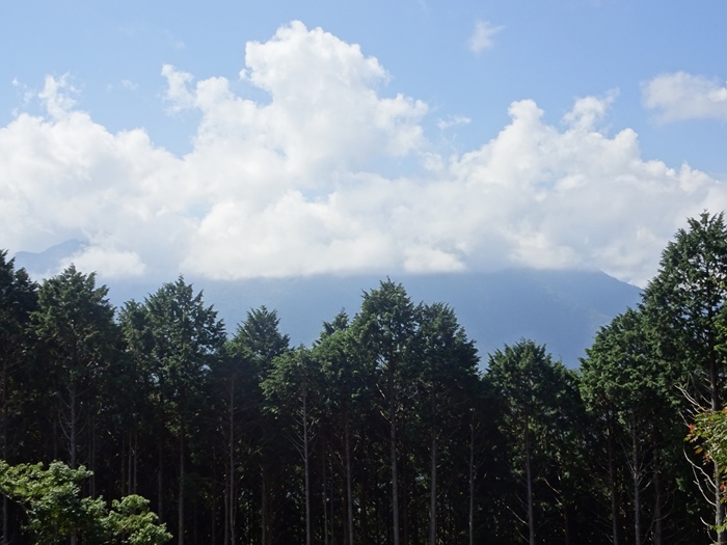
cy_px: 272
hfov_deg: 38.2
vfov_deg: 29.1
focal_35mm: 50
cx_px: 364
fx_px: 1050
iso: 80
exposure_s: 1/400
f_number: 4.5
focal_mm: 8.51
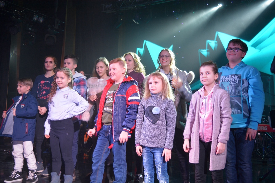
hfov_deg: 49.6
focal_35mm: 39
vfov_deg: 34.2
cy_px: 92
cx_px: 138
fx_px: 298
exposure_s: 1/40
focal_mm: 26
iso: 800
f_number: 4
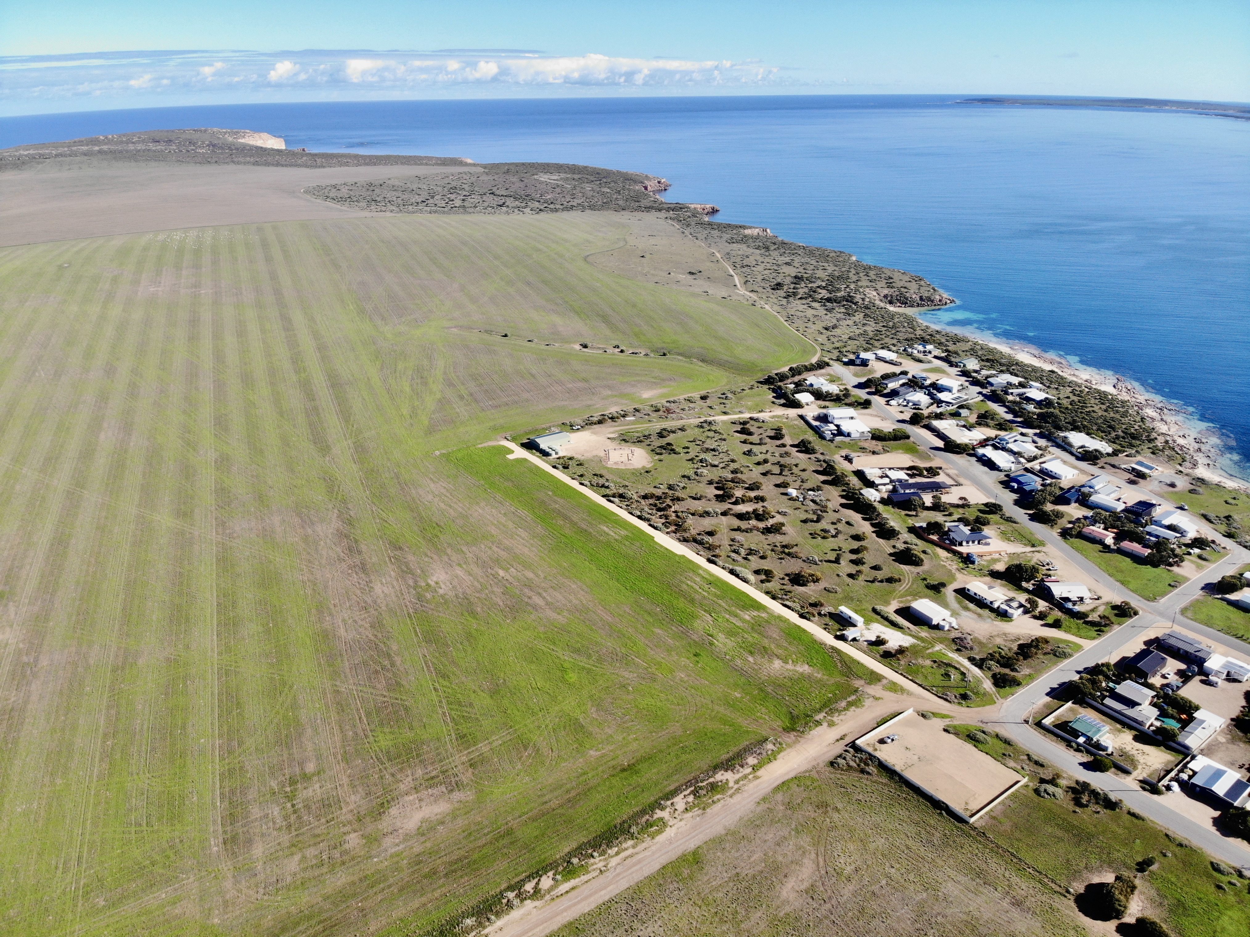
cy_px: 468
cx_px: 625
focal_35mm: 24
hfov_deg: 71.6
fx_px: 866
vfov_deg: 56.8
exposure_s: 1/574
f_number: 2.8
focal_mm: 4.5
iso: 100
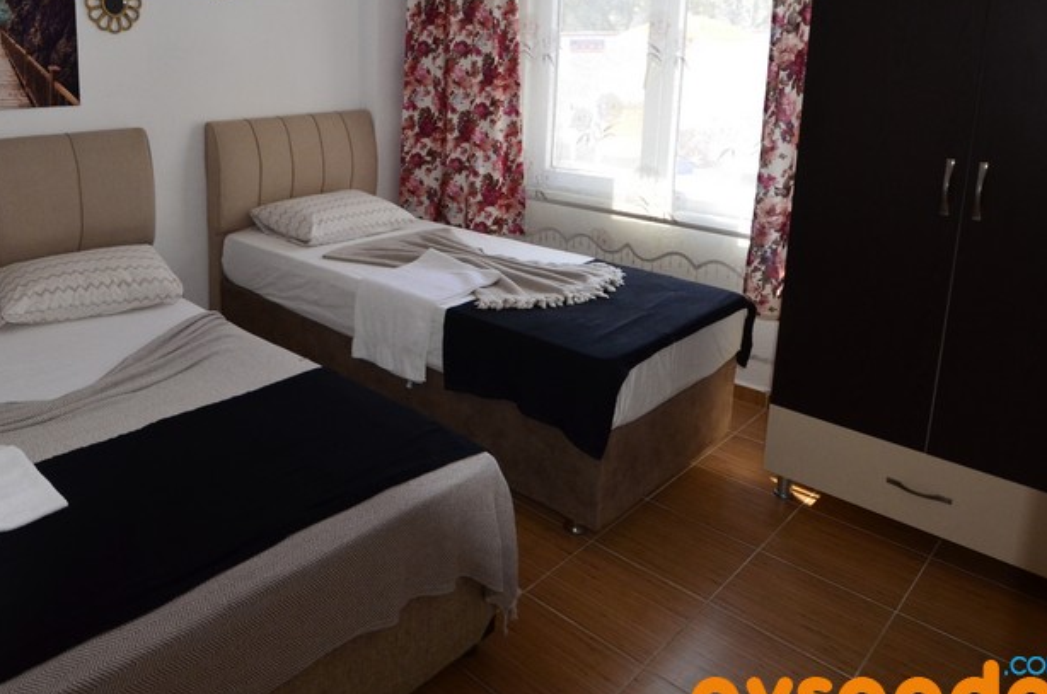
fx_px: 726
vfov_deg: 49.1
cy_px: 174
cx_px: 263
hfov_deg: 67.1
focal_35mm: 25
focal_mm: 10
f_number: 6.7
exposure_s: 1/200
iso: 1000
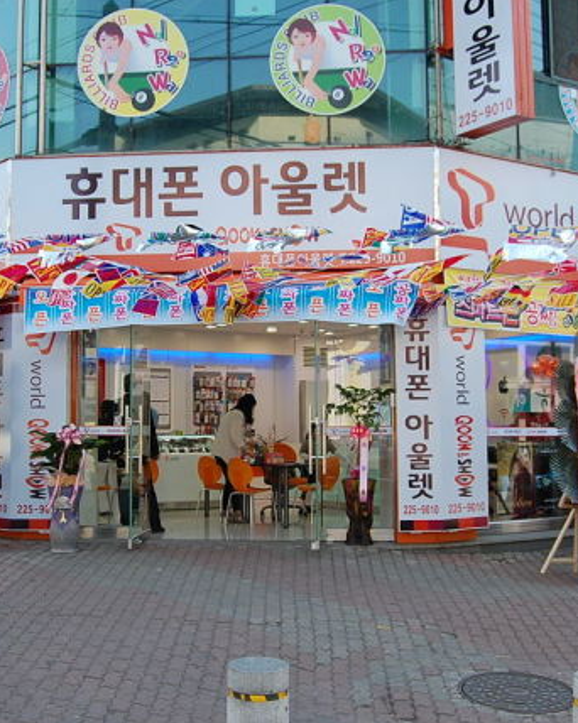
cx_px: 247
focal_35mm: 47
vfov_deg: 39.6
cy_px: 361
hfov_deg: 32.0
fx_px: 1006
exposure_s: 1/160
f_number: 6.3
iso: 200
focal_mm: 22
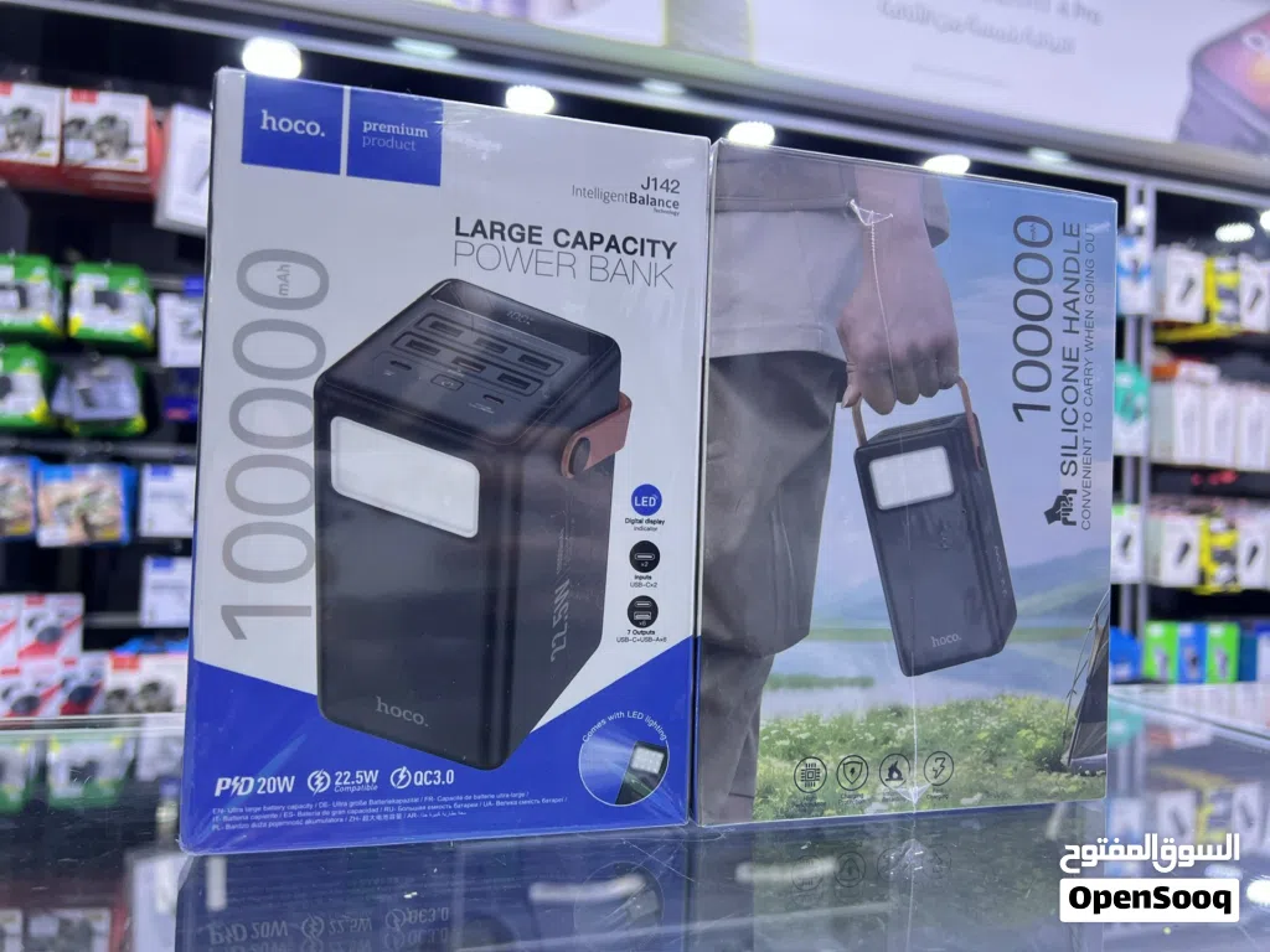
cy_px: 476
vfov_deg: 53.1
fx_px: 954
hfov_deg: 67.3
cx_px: 635
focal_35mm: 26
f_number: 1.5
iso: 125
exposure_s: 1/100
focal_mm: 5.7
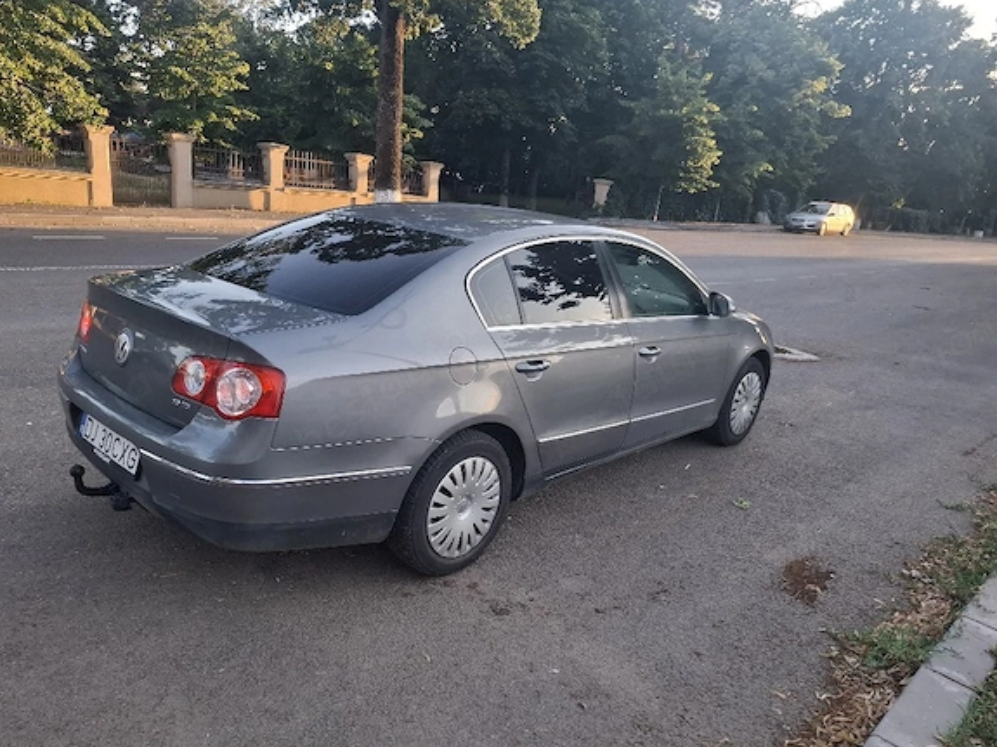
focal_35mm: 24
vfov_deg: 56.8
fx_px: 691
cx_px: 491
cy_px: 386
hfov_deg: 71.6
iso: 50
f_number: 1.8
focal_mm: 5.54
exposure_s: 1/167
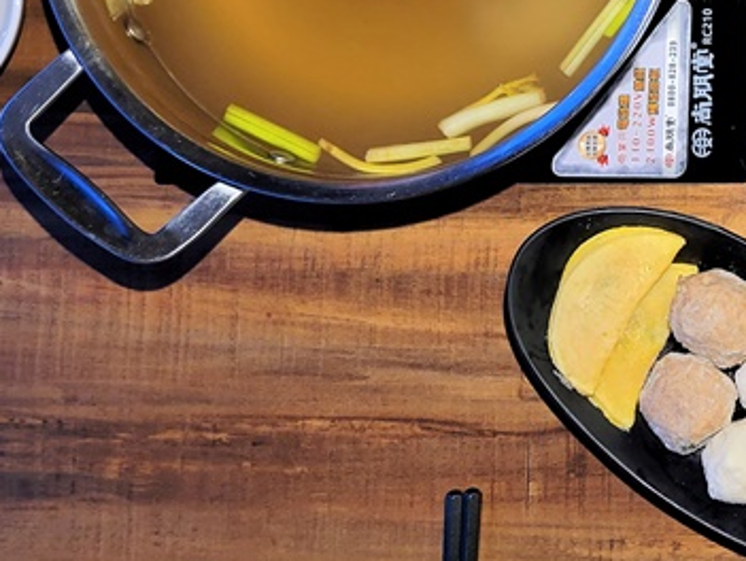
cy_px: -13
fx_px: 1596
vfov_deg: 19.3
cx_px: 1012
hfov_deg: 22.9
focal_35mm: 74
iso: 64
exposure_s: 1/60
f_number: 1.8
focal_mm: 5.4
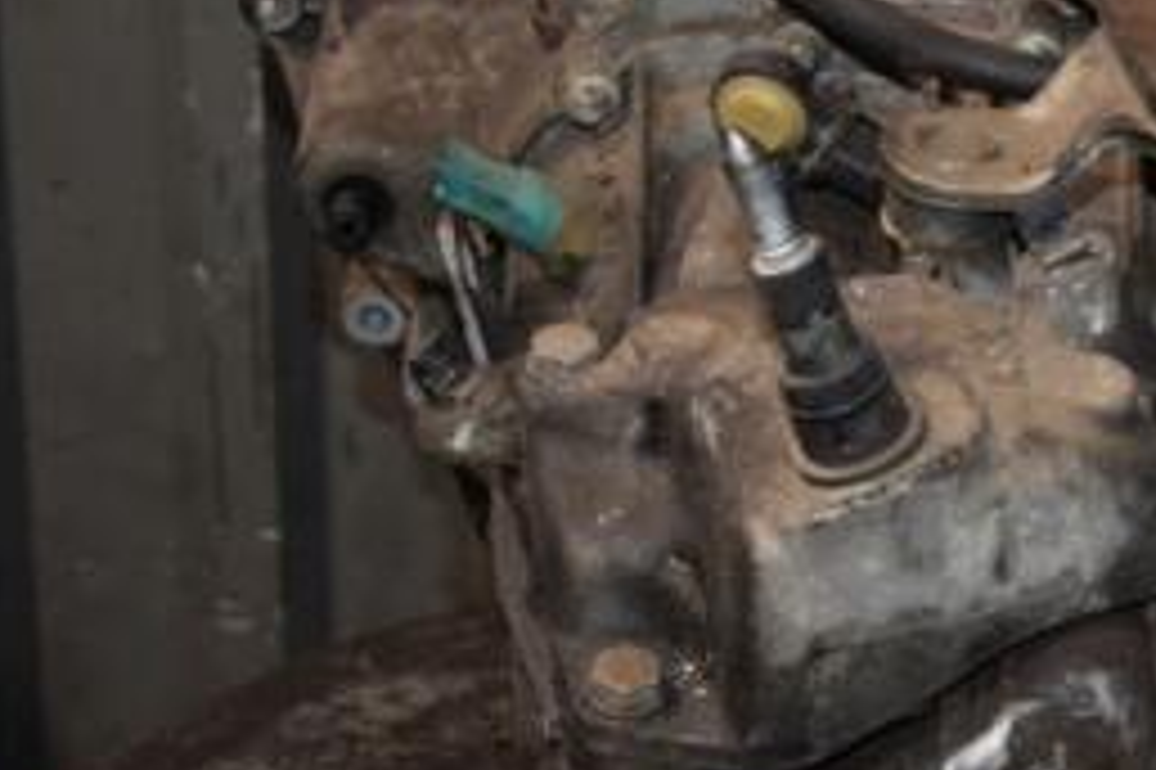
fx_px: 3145
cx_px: 1120
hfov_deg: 20.3
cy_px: 432
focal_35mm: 98
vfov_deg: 13.9
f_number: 5
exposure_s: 1/60
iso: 800
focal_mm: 28
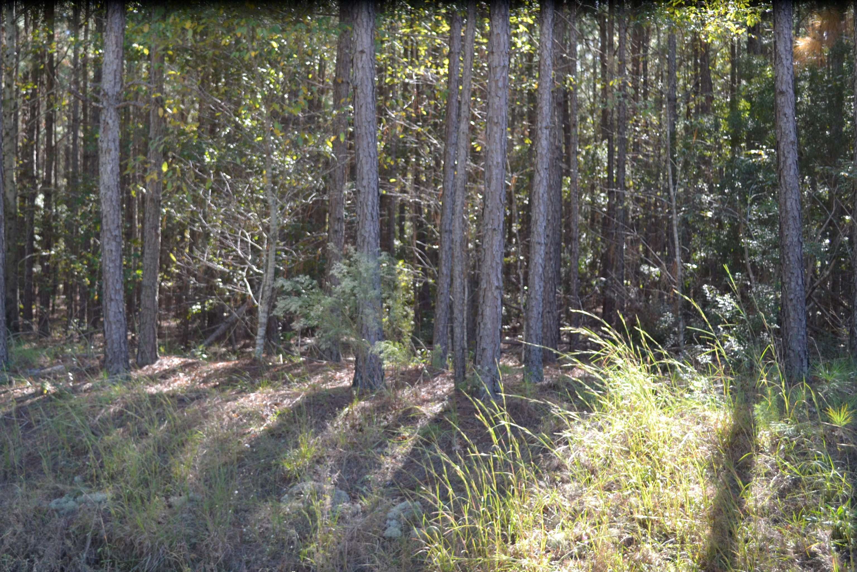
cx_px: 428
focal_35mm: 42
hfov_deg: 46.4
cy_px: 286
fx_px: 1000
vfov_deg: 31.9
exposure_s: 1/125
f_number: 4.5
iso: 160
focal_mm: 28
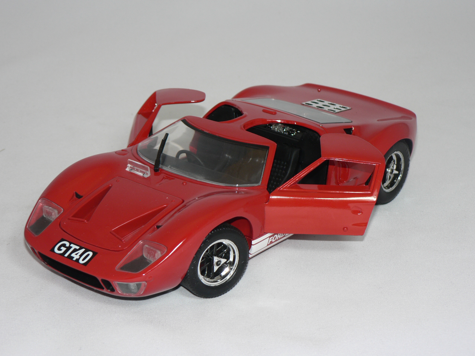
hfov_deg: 23.3
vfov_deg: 17.6
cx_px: 238
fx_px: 1153
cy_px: 178
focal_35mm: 84
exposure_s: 1/60
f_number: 3.2
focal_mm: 14
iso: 80
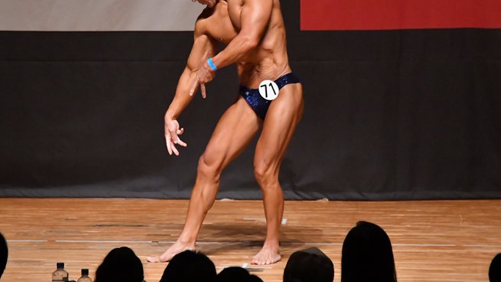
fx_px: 4715
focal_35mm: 355
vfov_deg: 3.4
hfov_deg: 6.1
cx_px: 204
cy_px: 92
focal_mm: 190
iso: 10000
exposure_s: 1/400
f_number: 5.6
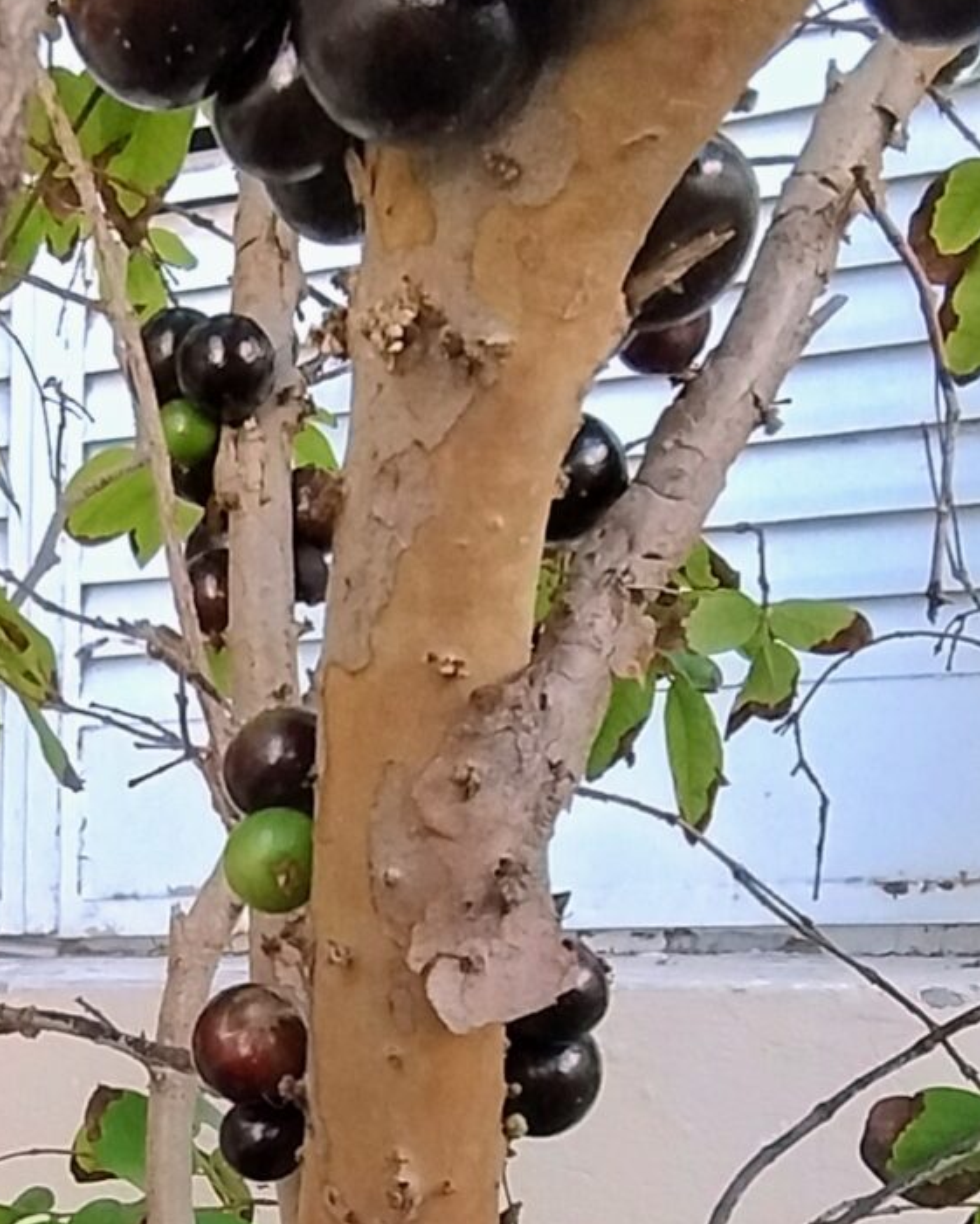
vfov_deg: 32.1
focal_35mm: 57
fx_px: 2066
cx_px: 75
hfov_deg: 25.7
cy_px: 990
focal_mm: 1.66
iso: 166
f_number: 2.2
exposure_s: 1/100
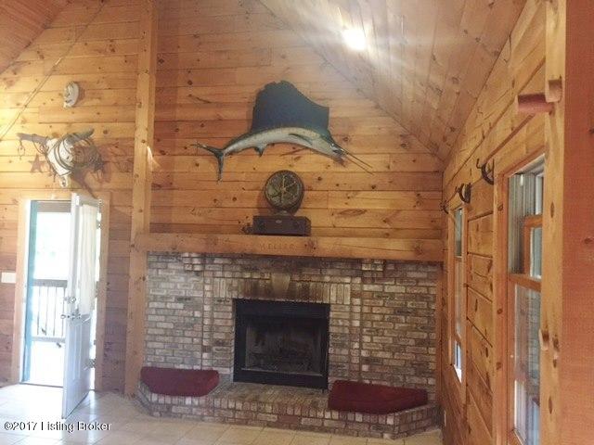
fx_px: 498
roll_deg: -3.1
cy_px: 222
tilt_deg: +2.5
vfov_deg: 48.2
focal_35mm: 29
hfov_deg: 61.7
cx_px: 297
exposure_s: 1/30
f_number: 2.2
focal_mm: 4.15
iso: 250
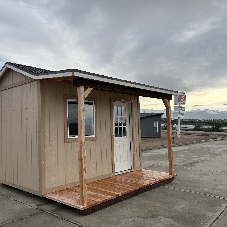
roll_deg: -1.1
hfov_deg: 52.0
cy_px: 114
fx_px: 230
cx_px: 86
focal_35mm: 31
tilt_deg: -0.1
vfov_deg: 52.5
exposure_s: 1/3356
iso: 50
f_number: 1.5
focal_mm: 5.7
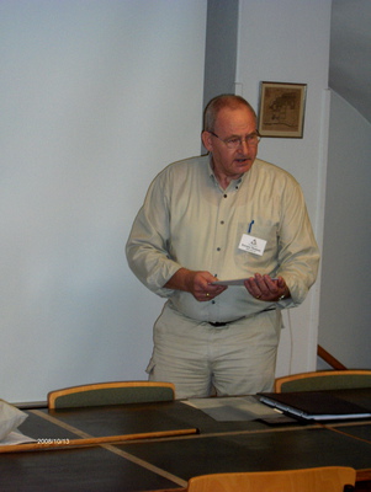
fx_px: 1440
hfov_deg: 14.7
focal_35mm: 101
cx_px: 186
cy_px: 246
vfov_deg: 19.4
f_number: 4.4
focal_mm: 20.8
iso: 100
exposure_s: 1/125
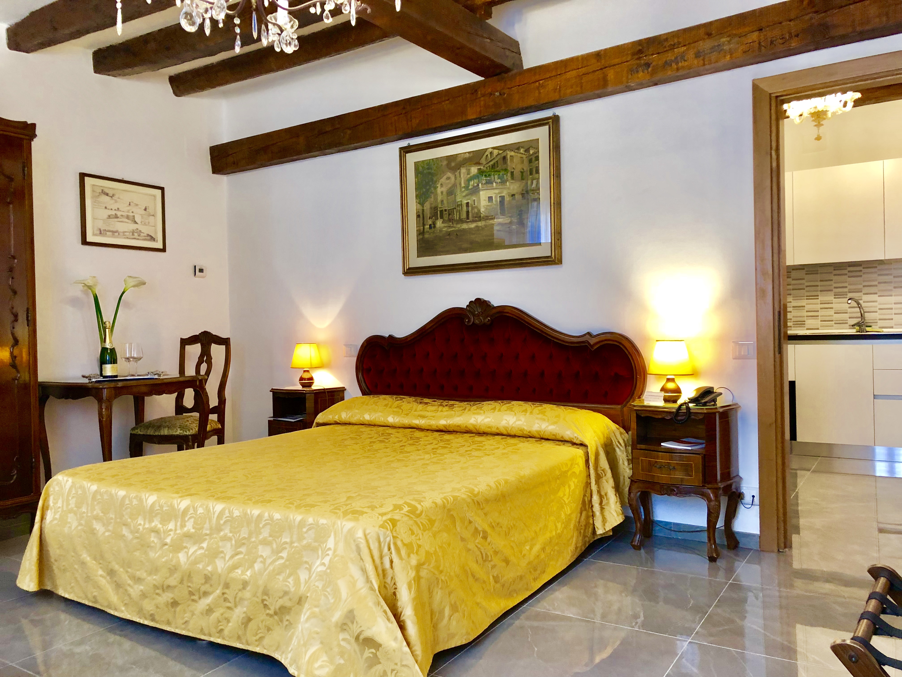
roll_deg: +1.6
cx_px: 451
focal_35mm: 28
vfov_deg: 49.7
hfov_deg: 63.4
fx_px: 730
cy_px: 338
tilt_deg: -1.7
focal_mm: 4
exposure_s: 1/17
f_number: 1.8
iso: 64
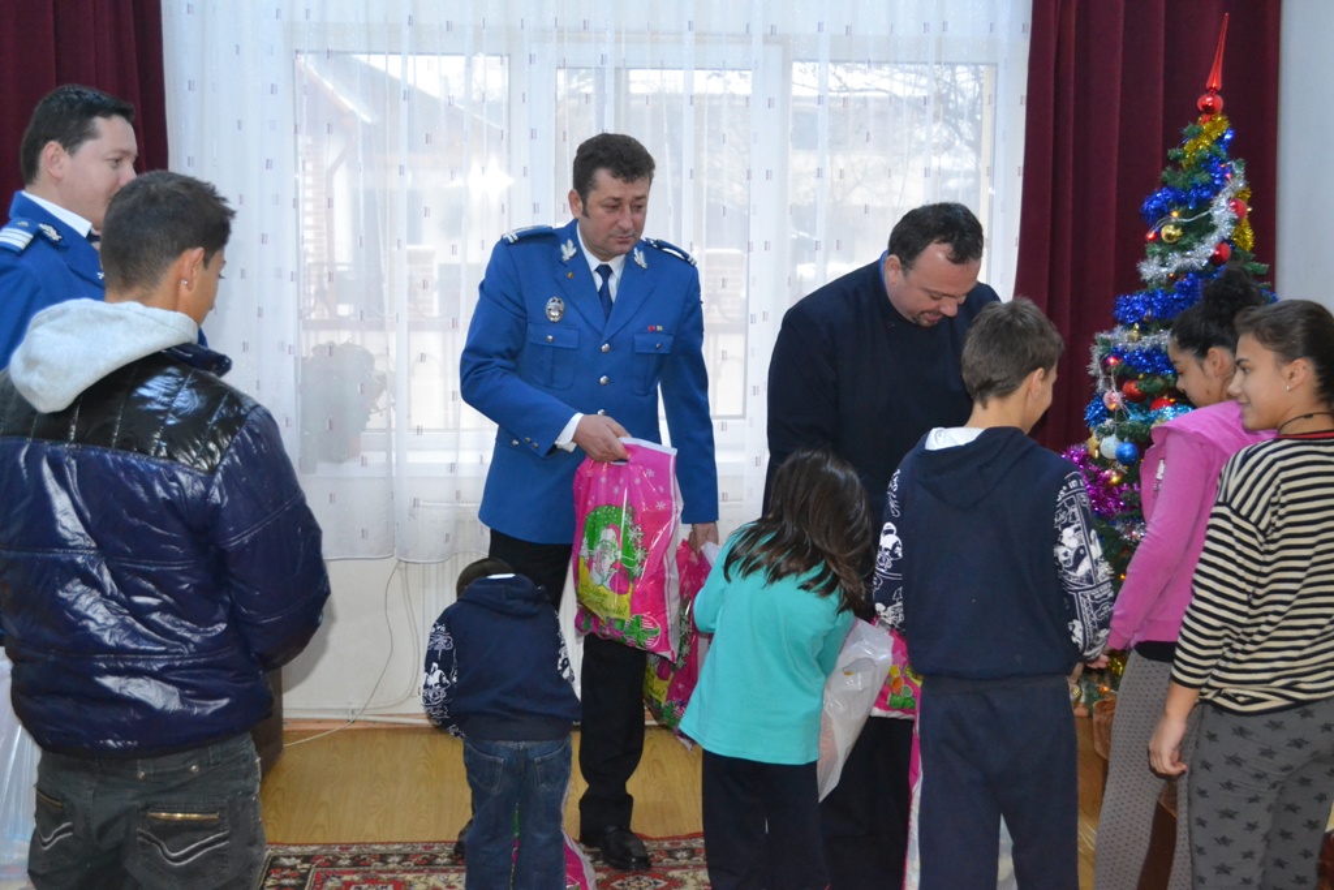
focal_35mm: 45
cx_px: 667
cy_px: 445
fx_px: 1668
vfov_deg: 29.9
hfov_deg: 43.6
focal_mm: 30
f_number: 4.5
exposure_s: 1/60
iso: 3200
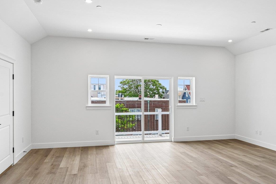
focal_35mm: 28
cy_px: 96
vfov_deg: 46.4
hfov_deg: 65.4
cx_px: 144
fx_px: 215
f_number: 8
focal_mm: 16
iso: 800
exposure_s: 1/250
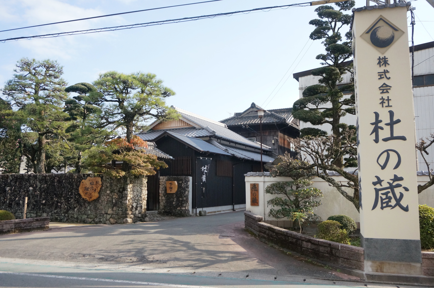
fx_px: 379
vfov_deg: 41.6
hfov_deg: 59.5
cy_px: 144
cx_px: 217
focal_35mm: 32
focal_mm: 21
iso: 1600
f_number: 5
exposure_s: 1/4000
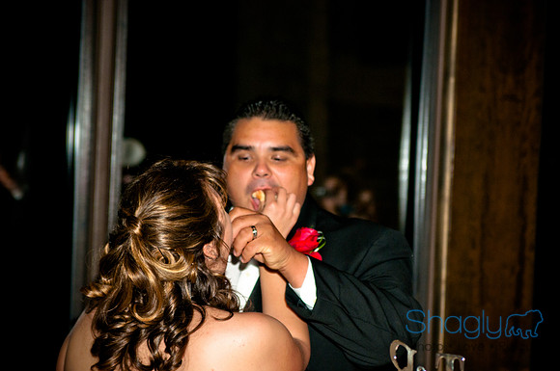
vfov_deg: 12.1
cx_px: 280
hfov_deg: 18.2
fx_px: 1748
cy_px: 186
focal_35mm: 112
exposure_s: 1/200
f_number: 3.2
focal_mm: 75
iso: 400
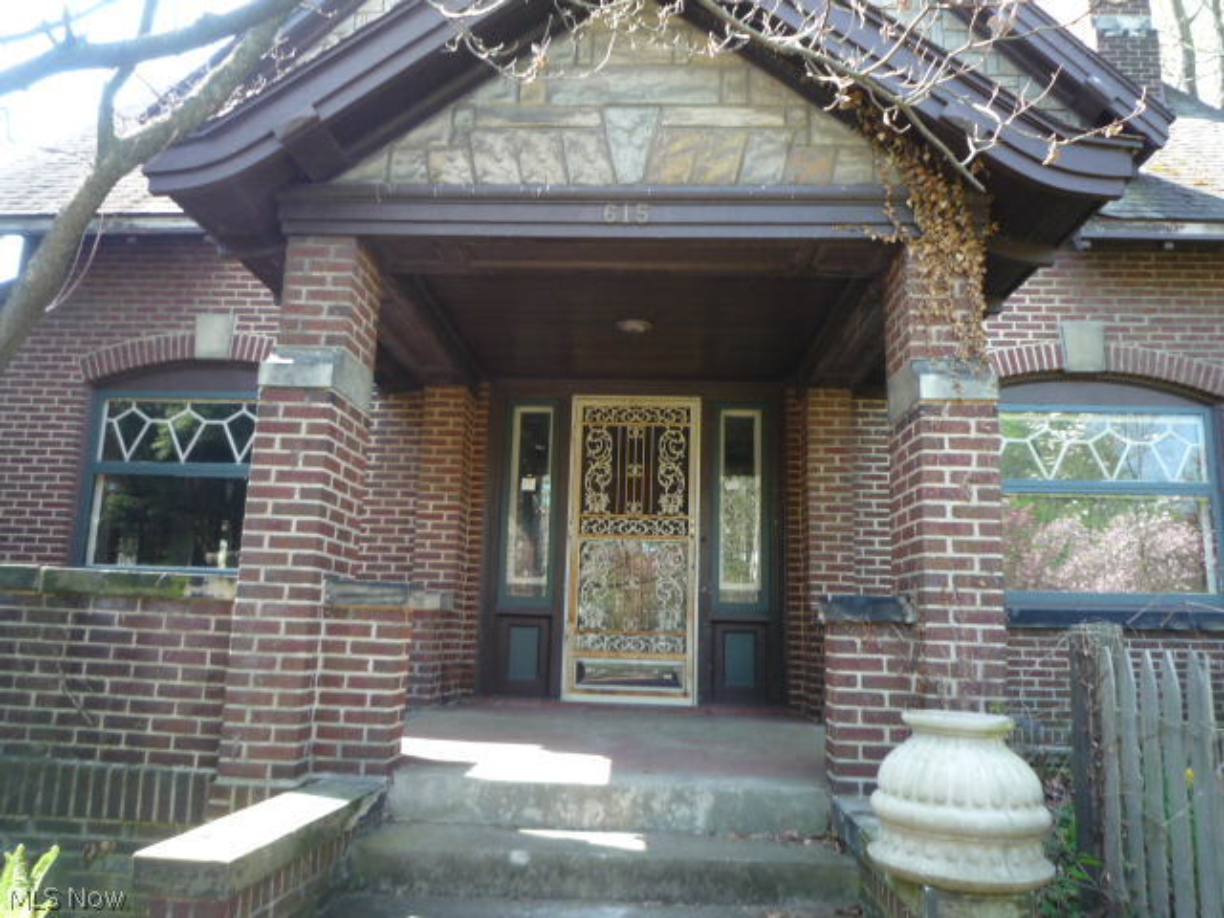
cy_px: 459
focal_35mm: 25
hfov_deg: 69.4
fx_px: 884
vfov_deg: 54.9
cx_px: 612
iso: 100
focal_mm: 4.4
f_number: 2.8
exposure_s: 1/60
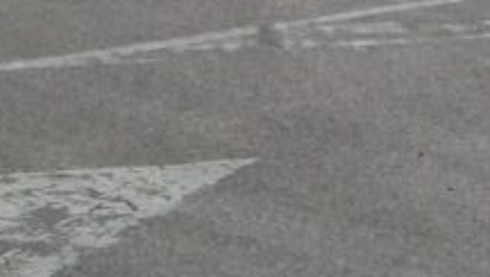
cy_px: -543
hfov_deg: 9.1
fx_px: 3017
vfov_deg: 5.0
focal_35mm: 232
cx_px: 637
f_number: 5.4
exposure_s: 1/500
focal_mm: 7.6
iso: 80
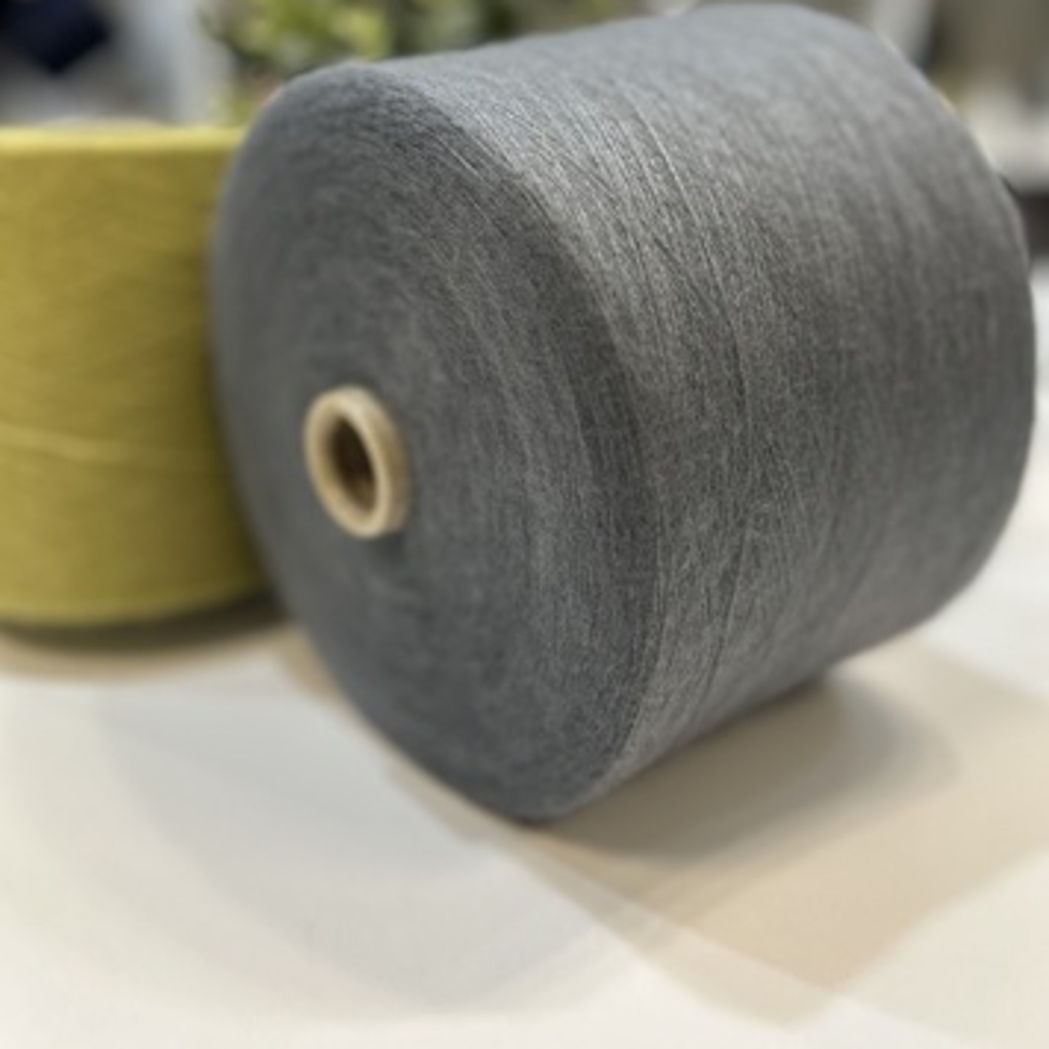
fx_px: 1063
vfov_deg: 51.9
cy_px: 380
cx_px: 527
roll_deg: -1.1
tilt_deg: -14.3
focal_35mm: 31
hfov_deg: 52.5
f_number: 1.5
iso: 100
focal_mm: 5.7
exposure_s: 1/100
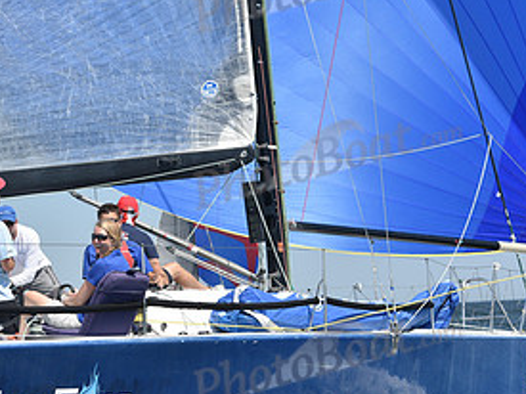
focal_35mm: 142
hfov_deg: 13.8
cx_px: 96
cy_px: 286
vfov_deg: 10.4
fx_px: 2157
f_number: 7.1
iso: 250
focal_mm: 70
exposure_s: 1/1250
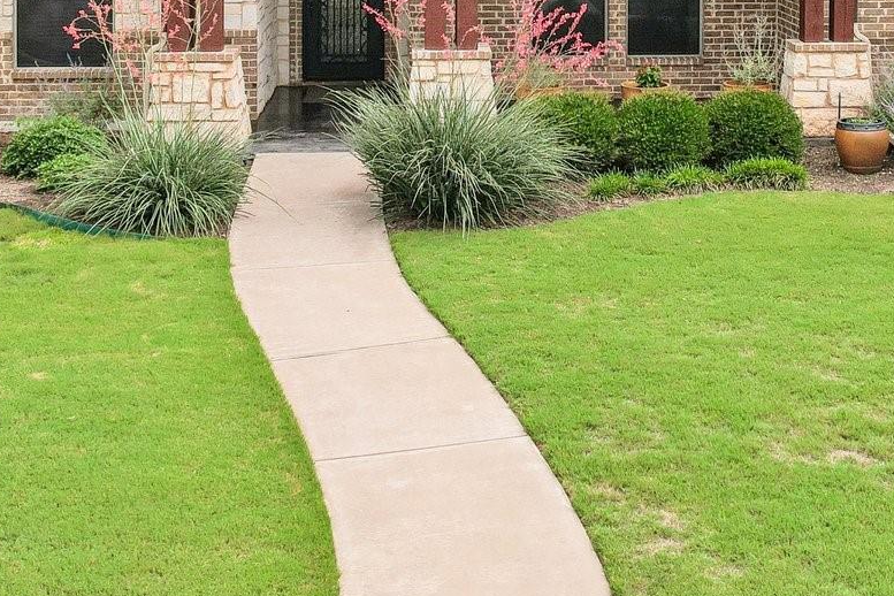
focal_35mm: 58
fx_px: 1440
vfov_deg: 21.5
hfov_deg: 34.3
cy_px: -141
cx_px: 555
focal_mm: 8.4
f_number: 2.8
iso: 100
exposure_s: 1/2000
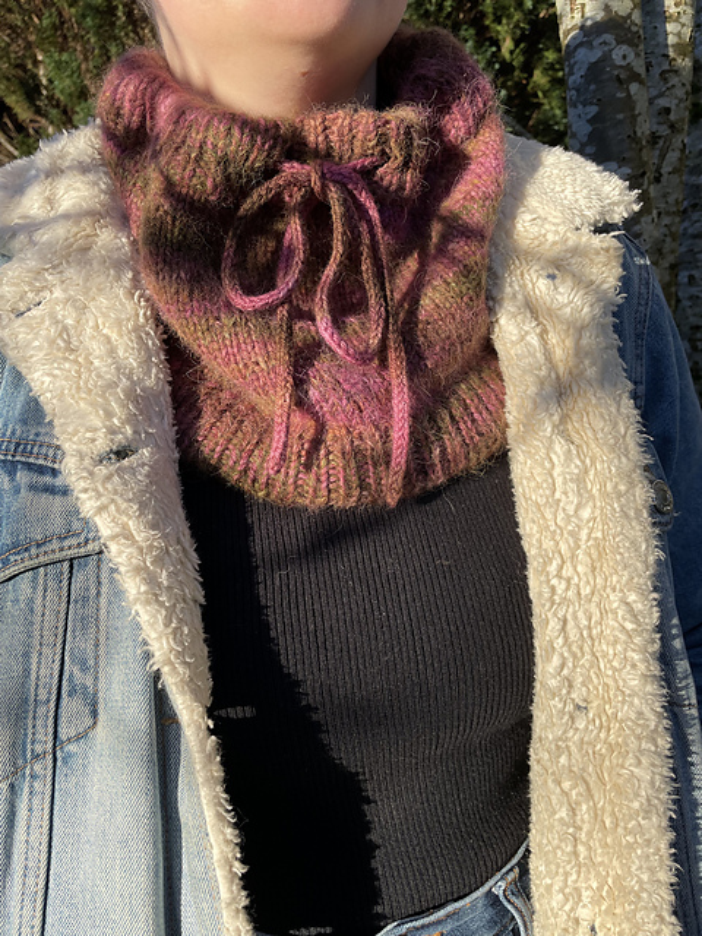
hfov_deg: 53.1
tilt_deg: -11.5
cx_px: 351
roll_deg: +2.5
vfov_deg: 67.3
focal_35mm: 26
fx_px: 703
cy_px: 468
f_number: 1.6
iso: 32
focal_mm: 4.2
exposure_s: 1/1289
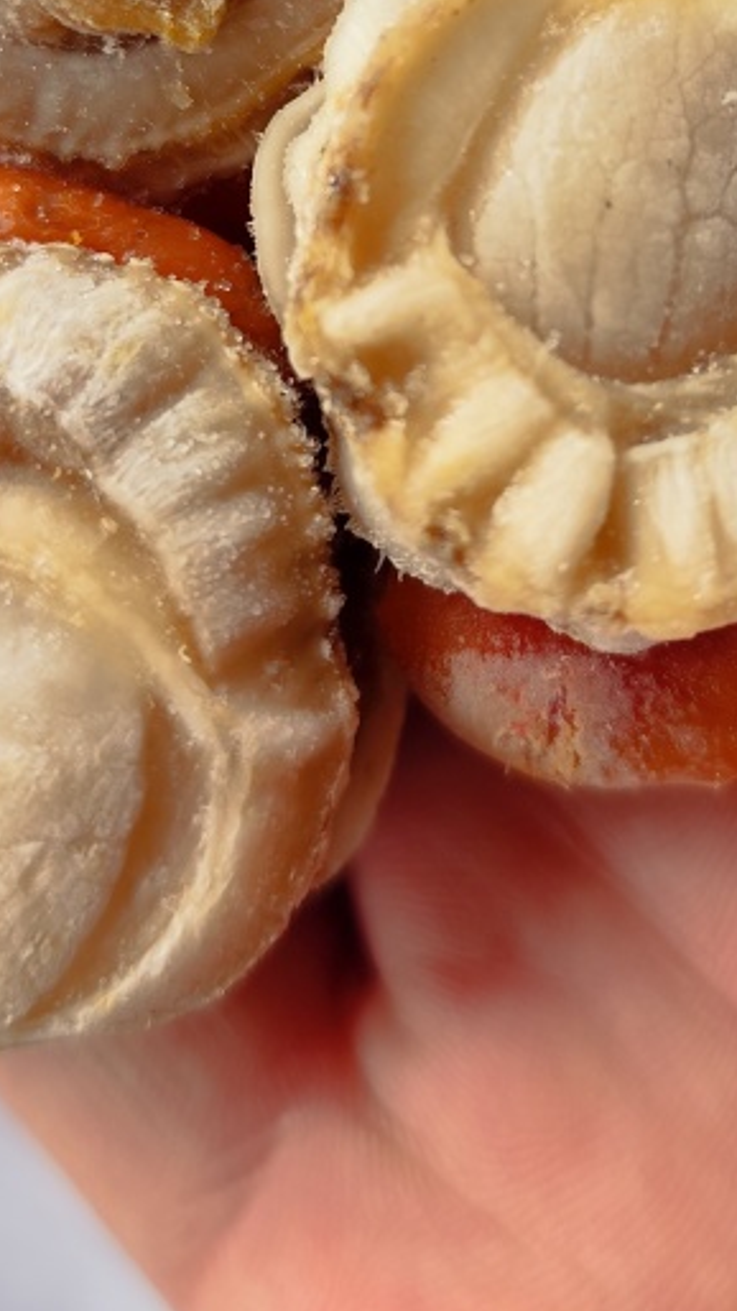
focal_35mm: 52
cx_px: 421
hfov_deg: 23.0
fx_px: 1807
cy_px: 213
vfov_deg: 38.0
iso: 50
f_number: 1.65
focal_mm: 6.19
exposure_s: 1/164
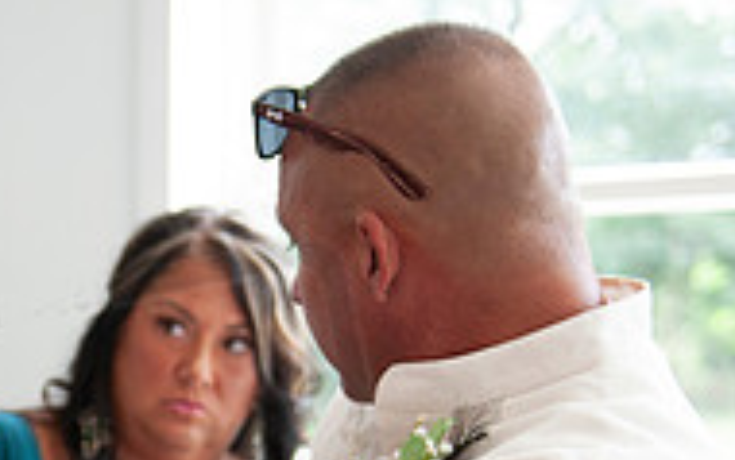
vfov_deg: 10.7
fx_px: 2365
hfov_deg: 17.1
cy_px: 700
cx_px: -81
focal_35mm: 118
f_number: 2.8
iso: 400
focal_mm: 38
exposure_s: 1/200
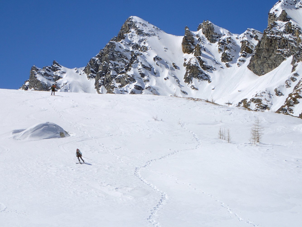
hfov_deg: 21.5
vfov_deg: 16.2
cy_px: 114
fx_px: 794
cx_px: 151
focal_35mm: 91
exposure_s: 1/800
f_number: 6.3
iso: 100
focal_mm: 16.48
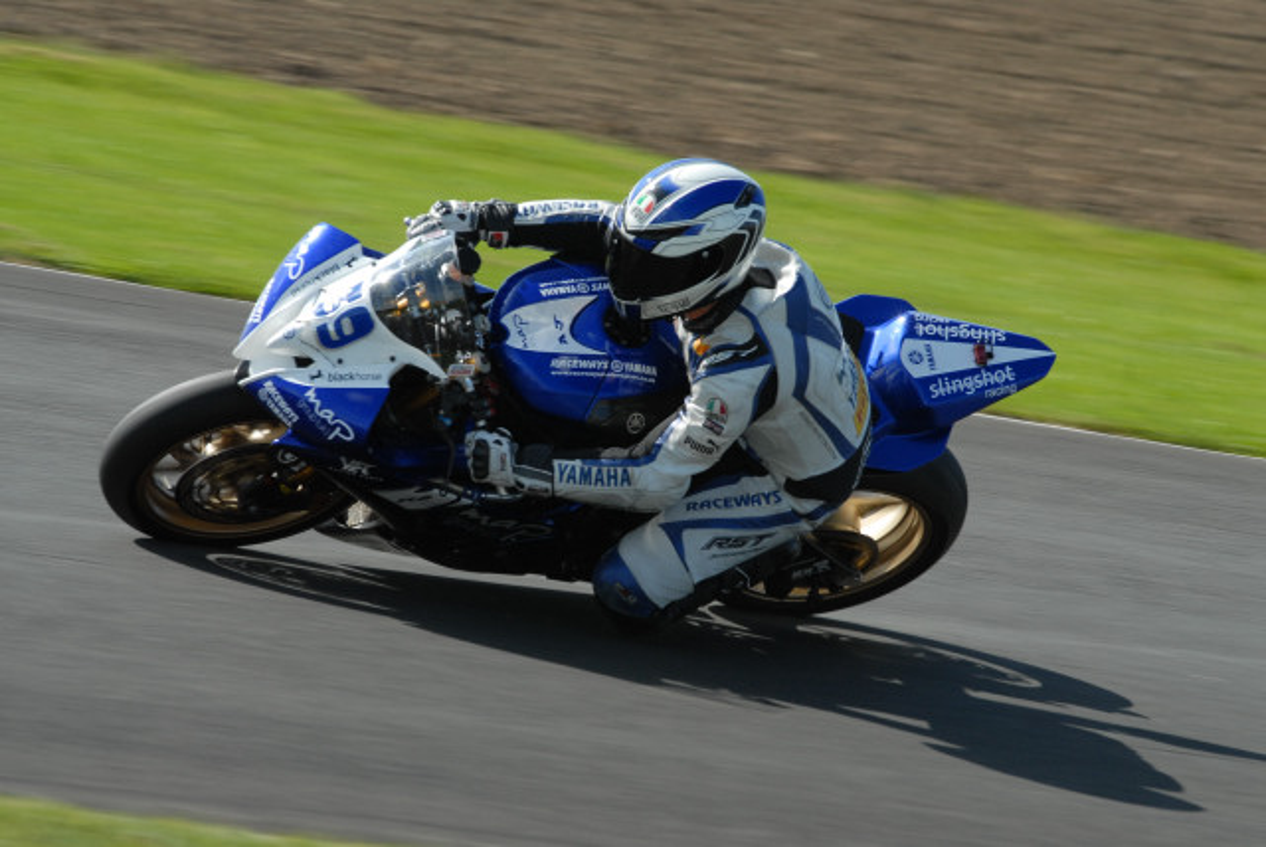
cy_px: 424
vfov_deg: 5.1
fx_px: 9503
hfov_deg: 7.6
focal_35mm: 270
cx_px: 633
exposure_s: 1/400
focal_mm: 180
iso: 400
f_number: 9
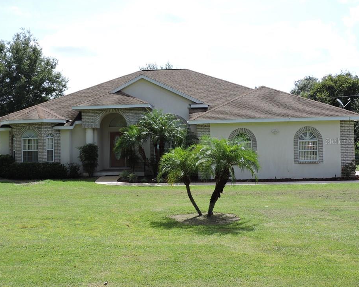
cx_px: 160
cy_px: 141
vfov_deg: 34.1
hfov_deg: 42.0
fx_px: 467
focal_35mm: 44
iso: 100
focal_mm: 7.1
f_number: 3.3
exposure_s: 1/800
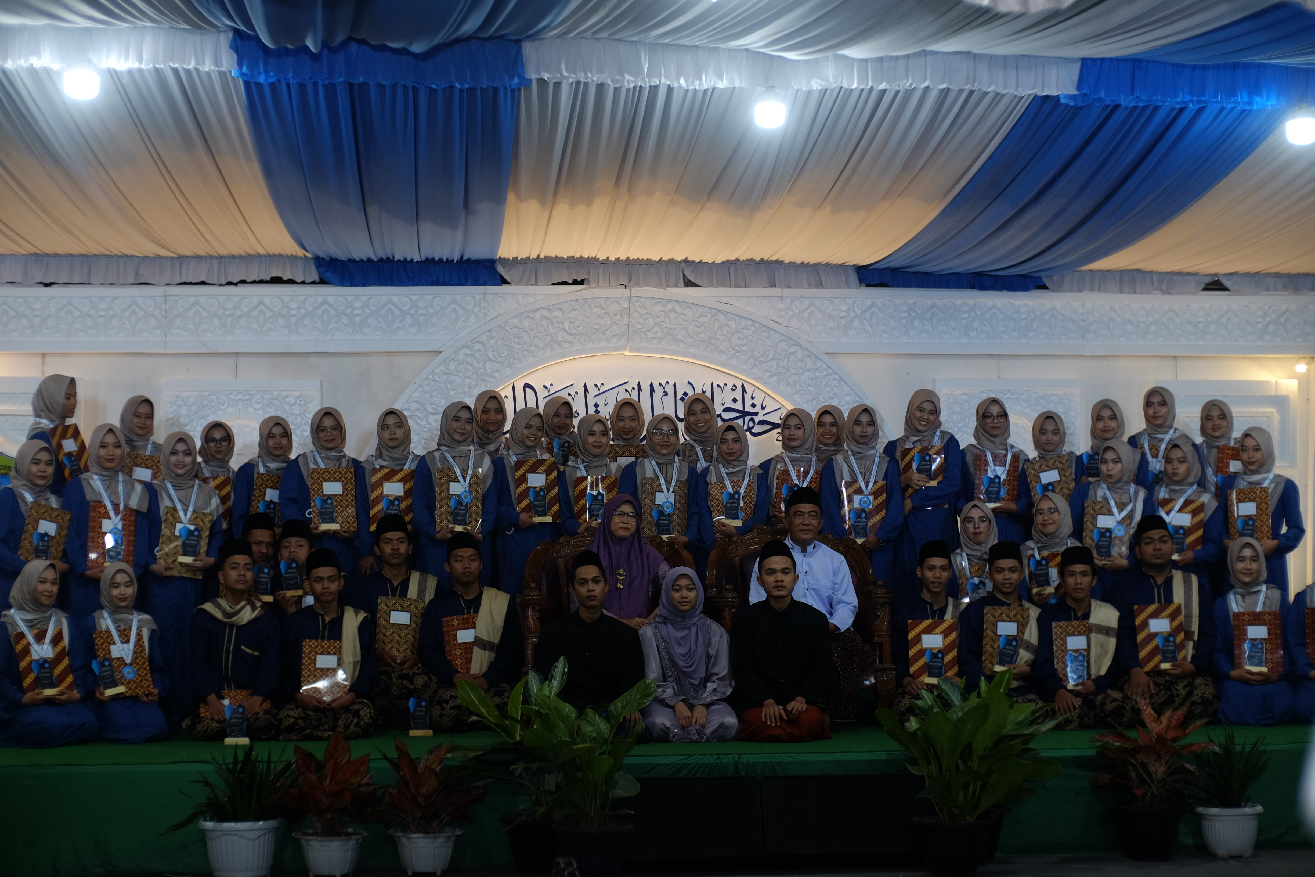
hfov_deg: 27.0
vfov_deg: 18.2
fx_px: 2739
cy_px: 438
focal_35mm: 75
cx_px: 658
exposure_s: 1/125
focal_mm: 50
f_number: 2
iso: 320
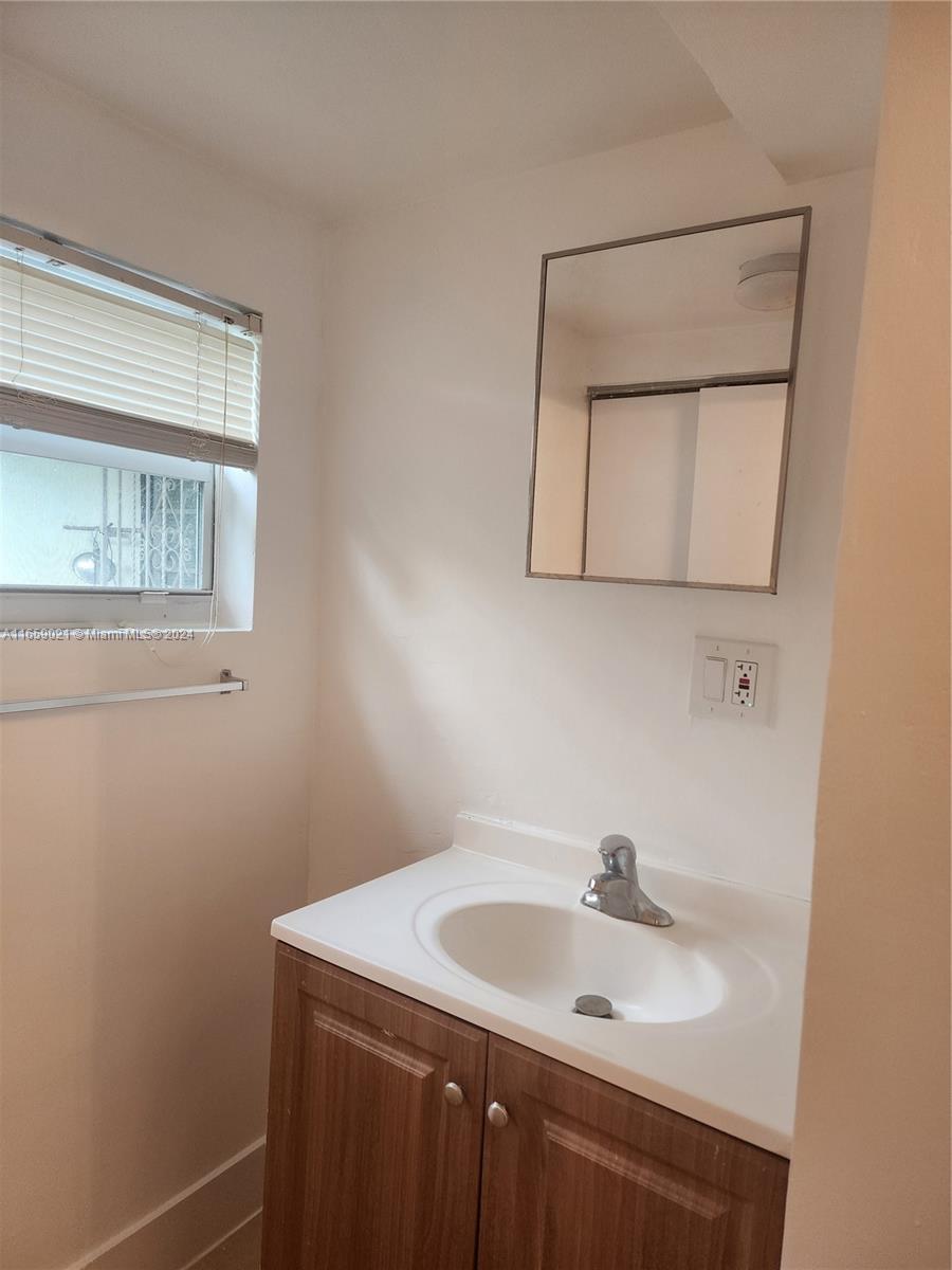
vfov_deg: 73.9
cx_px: 476
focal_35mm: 23
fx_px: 843
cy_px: 635
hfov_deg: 58.9
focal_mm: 6.4
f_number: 1.8
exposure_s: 1/120
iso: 160
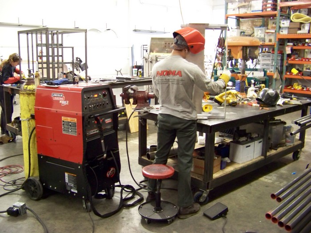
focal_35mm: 36
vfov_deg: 39.7
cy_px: 116
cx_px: 156
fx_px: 323
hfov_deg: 51.4
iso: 400
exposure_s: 1/15
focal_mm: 5.85
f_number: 2.8
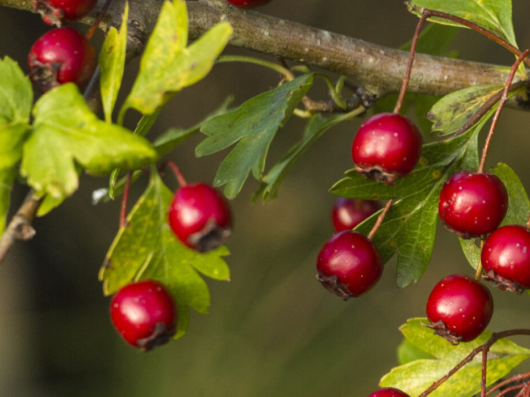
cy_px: 316
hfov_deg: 8.0
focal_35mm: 247
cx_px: 607
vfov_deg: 6.0
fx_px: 3782
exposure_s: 1/250
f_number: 3.5
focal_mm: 45
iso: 250
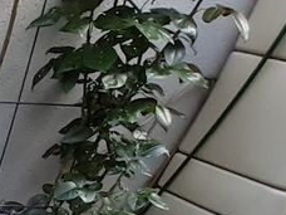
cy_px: 269
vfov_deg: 23.1
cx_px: -321
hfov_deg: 17.9
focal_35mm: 57
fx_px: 471
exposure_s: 1/222
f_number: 2.2
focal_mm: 1.13
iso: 40
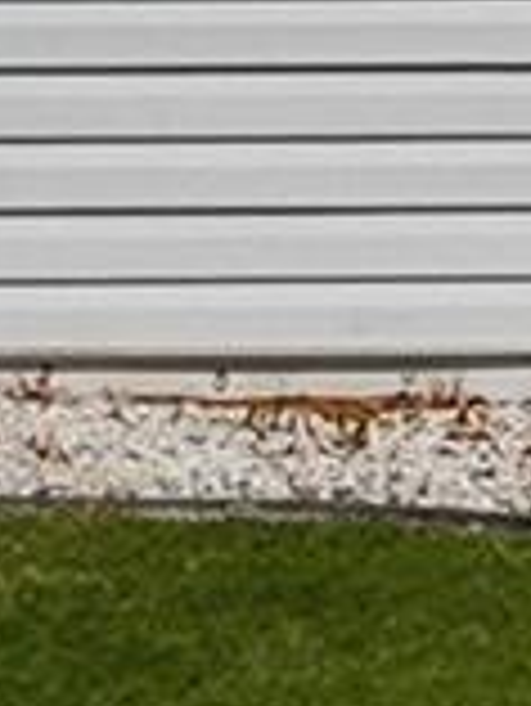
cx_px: 1476
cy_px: -245
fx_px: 6618
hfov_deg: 4.4
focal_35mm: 324
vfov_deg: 6.1
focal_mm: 22
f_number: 13
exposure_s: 1/8000
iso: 1600
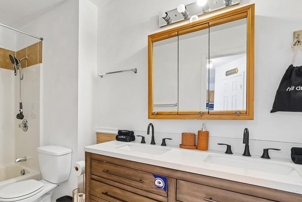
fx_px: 168
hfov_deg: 82.0
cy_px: 110
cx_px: 109
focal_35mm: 20
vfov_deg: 61.8
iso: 800
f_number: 8
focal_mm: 10
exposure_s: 1/2.5
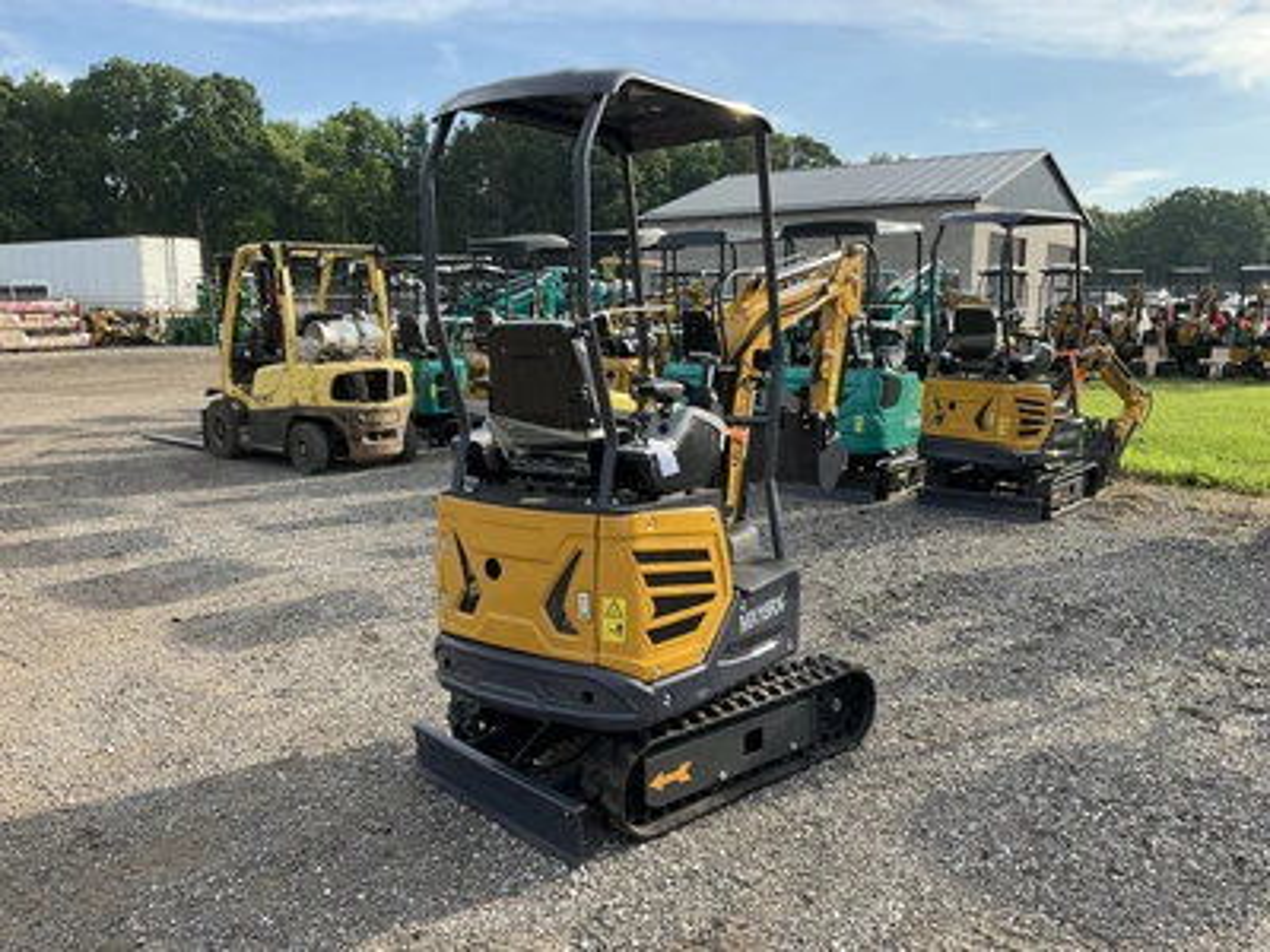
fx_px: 1064
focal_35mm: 29
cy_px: 476
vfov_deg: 48.2
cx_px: 635
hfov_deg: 61.7
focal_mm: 3
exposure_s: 1/580
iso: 25
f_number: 1.8
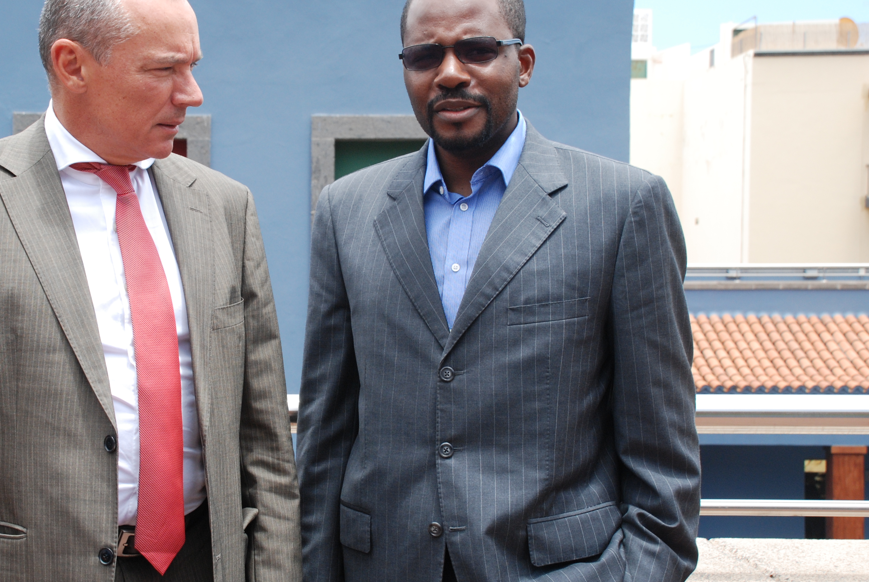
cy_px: 300
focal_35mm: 68
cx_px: 303
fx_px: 1644
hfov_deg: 29.4
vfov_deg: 20.1
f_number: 8
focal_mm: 32
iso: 320
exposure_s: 1/250
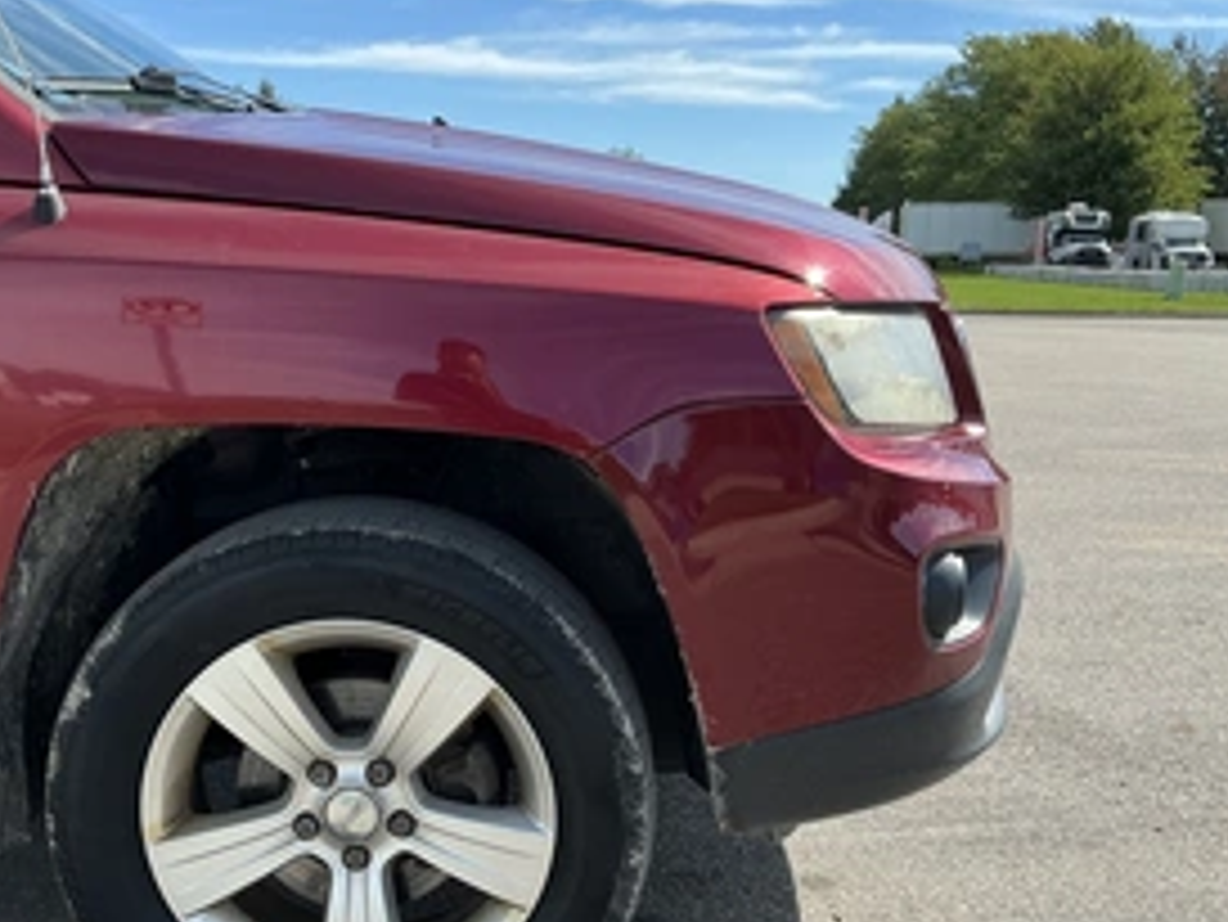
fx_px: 1455
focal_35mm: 41
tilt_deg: -11.3
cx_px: 571
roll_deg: +0.4
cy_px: 616
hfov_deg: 45.7
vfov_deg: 34.8
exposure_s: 1/1098
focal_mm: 3
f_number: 1.8
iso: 25
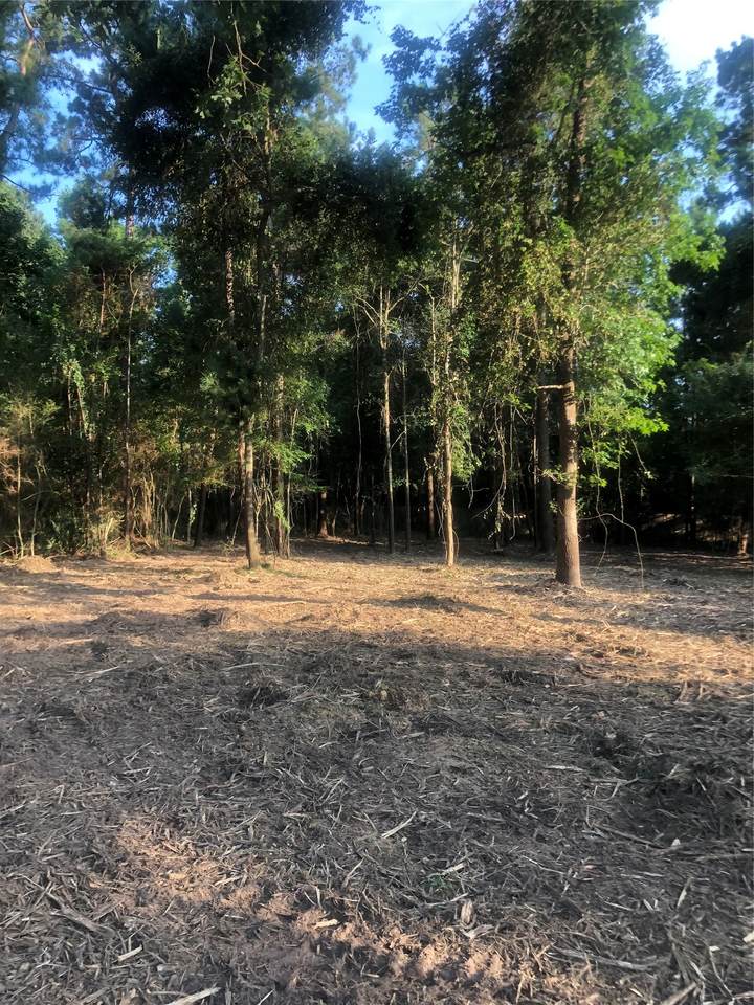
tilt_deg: +0.1
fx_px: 813
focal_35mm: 28
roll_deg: +0.2
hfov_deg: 49.7
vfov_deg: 63.4
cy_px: 502
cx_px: 377
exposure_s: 1/120
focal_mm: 4
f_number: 1.8
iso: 25
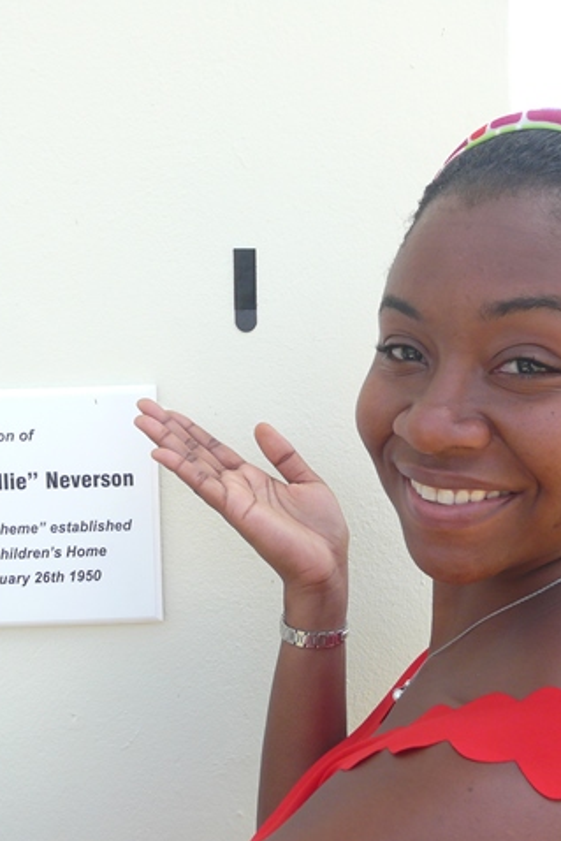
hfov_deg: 34.0
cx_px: 199
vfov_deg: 49.5
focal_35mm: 39
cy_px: 420
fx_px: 911
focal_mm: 4.6
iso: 100
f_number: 2.8
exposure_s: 1/200
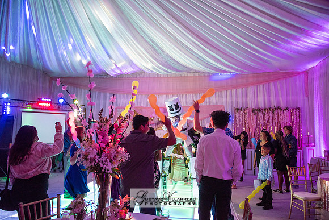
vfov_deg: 53.2
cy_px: 110
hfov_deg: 73.7
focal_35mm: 24
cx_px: 164
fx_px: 219
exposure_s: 1/125
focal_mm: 24
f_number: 3.2
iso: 1250
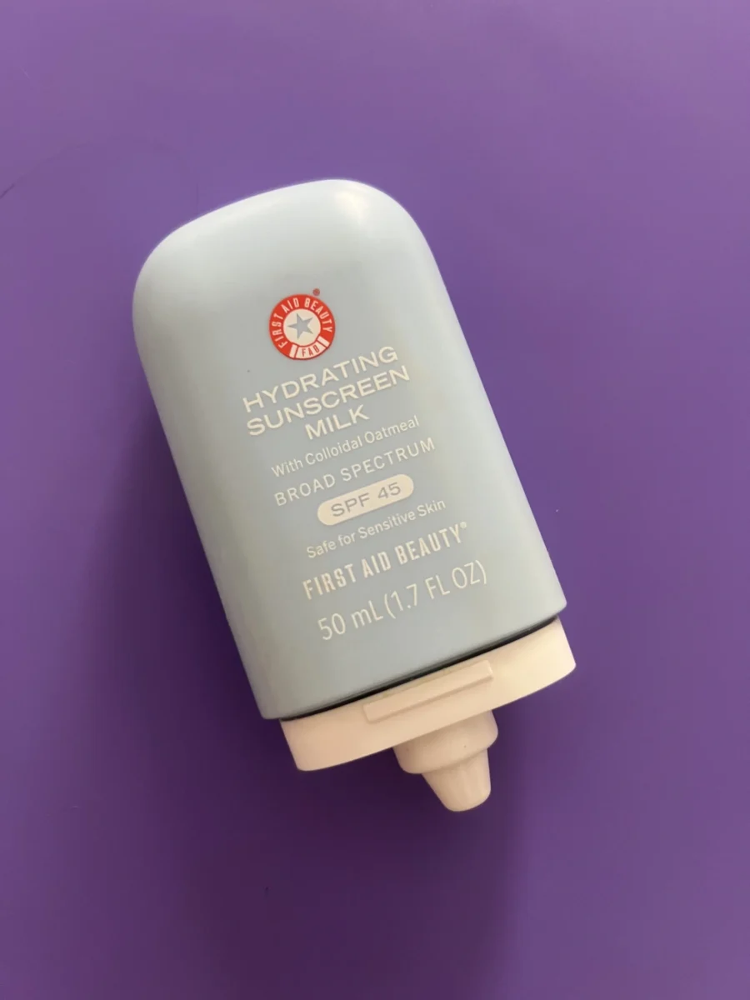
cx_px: 375
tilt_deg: -83.3
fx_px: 751
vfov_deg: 67.3
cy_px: 500
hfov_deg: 53.1
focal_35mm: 26
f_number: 1.5
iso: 320
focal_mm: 5.7
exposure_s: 1/60
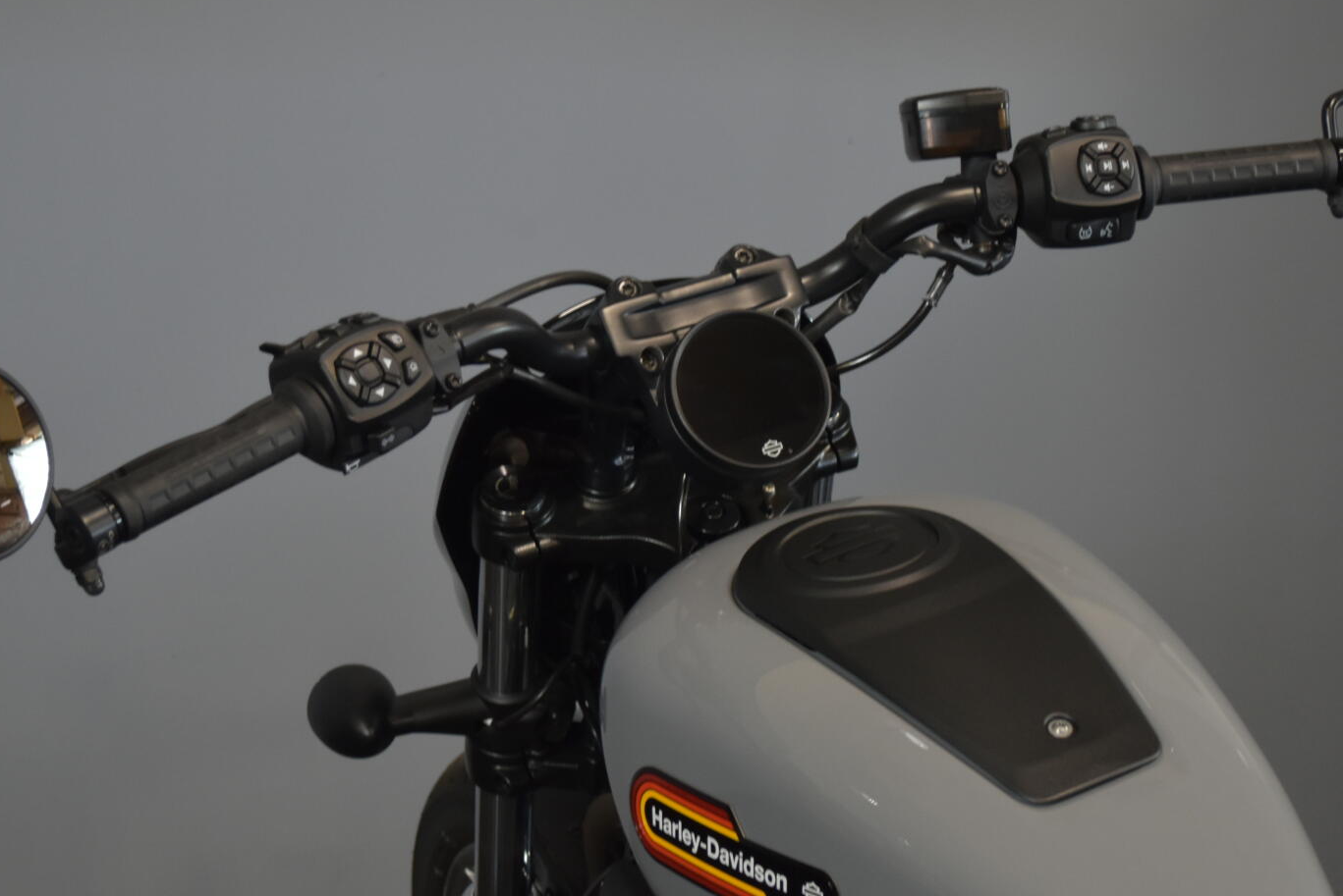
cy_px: 428
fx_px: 2949
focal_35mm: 79
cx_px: 722
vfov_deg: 17.3
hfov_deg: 25.7
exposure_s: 1/30
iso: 800
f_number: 5
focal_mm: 36
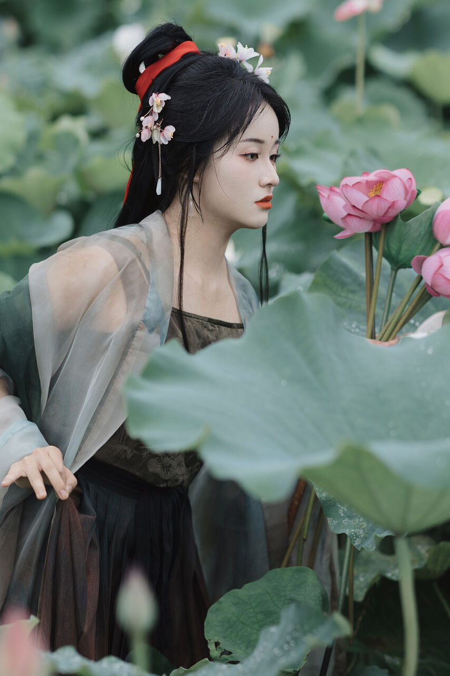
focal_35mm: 119
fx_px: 2232
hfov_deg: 11.5
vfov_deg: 17.2
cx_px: 228
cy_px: 381
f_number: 2.2
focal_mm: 85
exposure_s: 1/1250
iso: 100
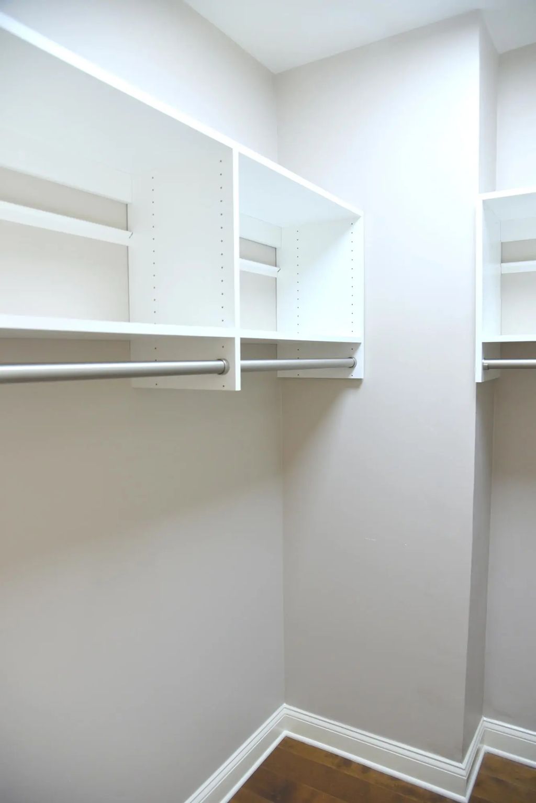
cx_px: 268
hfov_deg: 53.2
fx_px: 535
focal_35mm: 24
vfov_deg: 73.7
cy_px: 402
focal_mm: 24
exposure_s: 1/80
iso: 400
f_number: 4.5
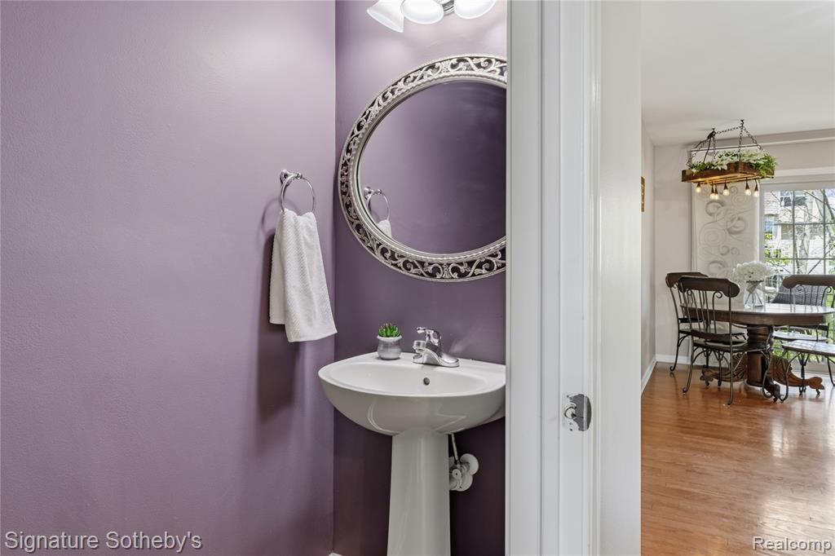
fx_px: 487
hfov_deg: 81.2
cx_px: 418
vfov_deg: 59.5
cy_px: 278
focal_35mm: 21
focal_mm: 14.3
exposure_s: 1/2
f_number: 5.6
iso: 800
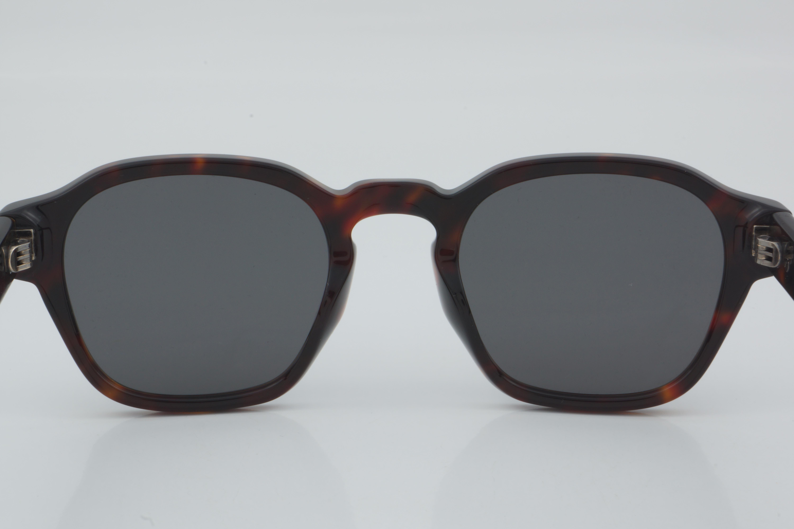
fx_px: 1819
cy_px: 264
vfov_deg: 16.6
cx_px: 397
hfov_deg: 24.6
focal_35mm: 82
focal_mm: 55
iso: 100
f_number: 32
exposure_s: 1/4
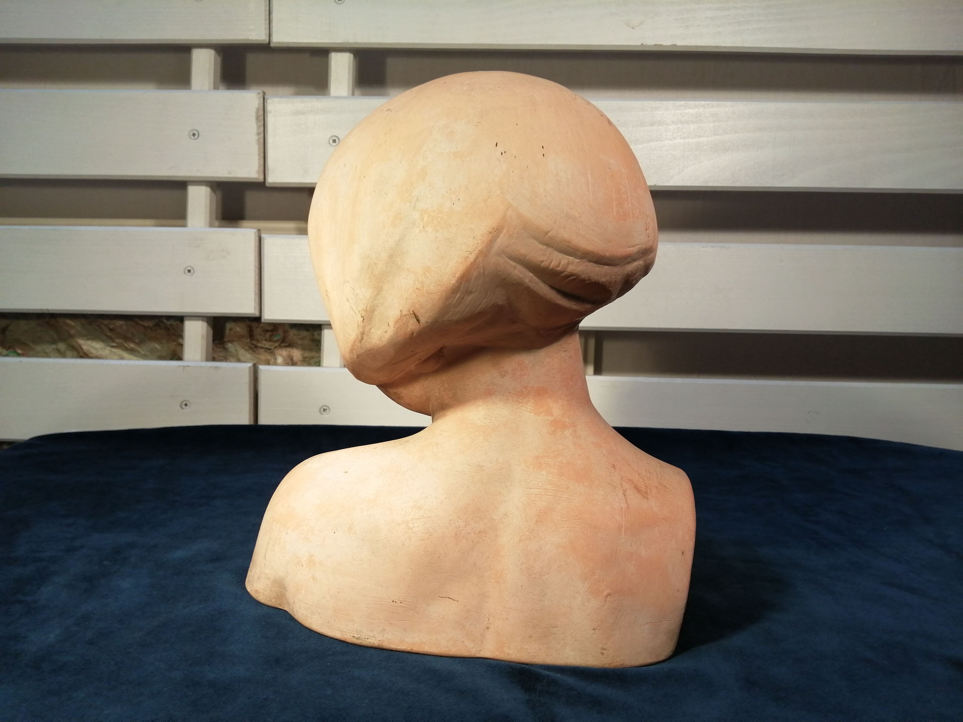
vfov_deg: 53.1
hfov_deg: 67.3
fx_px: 723
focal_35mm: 26
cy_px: 361
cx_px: 482
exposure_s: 1/100
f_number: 1.8
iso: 64
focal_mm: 3.46
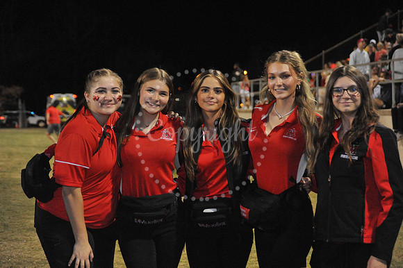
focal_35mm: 98
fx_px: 1096
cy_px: 134
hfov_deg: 20.8
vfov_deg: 13.9
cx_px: 202
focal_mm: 98
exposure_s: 1/160
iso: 6400
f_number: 5.6
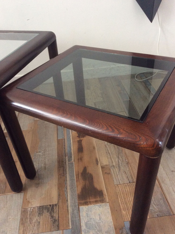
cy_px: 117
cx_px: 88
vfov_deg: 56.9
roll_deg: +3.7
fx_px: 216
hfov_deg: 44.1
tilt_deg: -37.1
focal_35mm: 32
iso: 160
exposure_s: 1/25
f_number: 2.4
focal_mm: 3.3
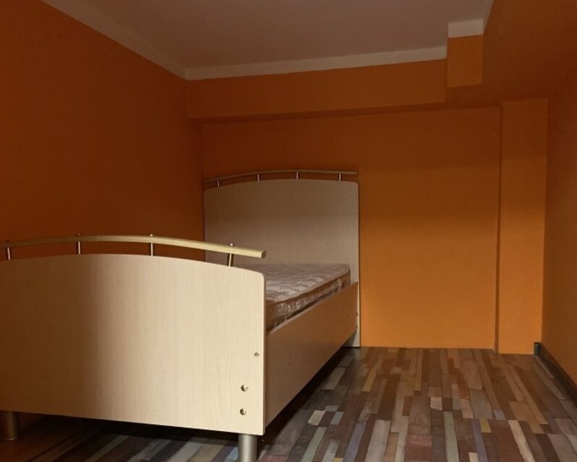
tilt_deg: -4.2
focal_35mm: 38
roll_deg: +0.6
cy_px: 293
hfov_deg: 47.8
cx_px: 249
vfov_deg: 38.9
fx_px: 649
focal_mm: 4.25
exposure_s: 1/33
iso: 400
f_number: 1.8
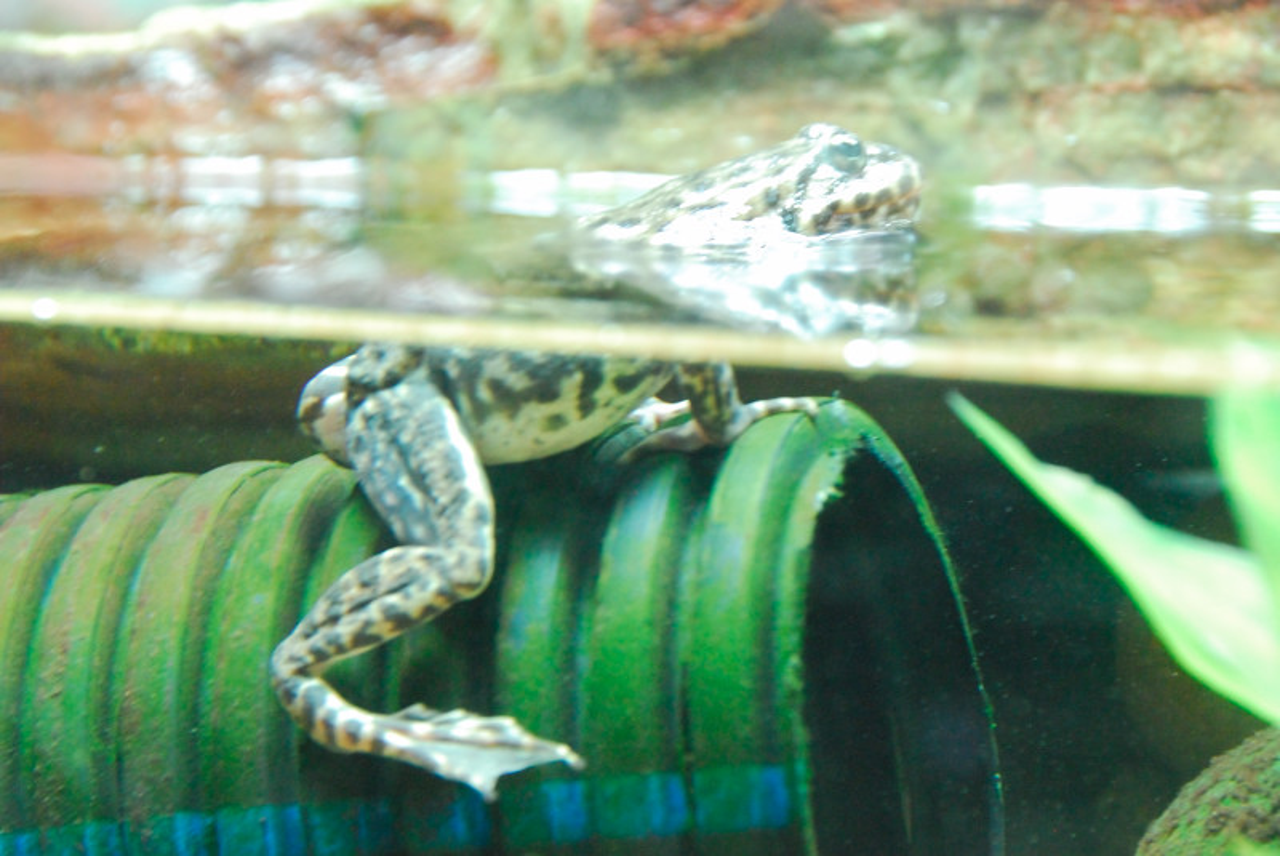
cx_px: 640
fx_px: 5071
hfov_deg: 14.4
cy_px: 428
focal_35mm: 142
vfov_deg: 9.6
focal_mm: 95
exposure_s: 1/15
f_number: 8
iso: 1600
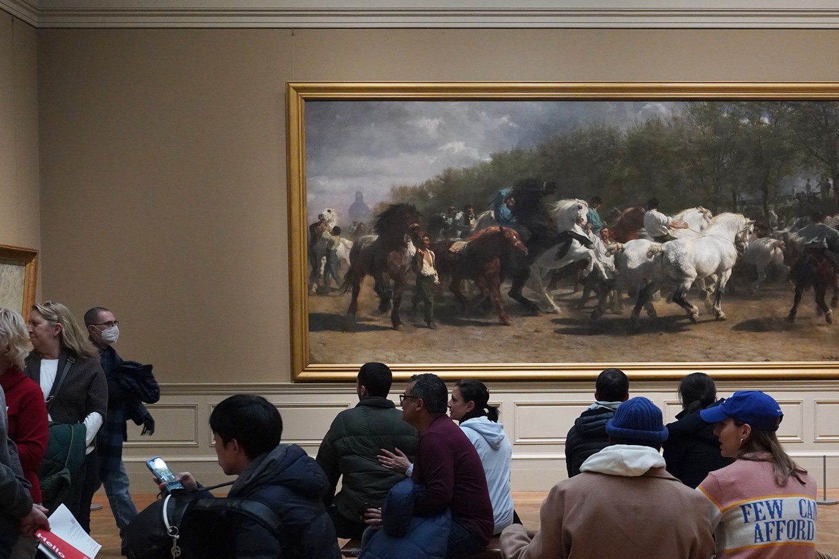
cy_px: 365
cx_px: 595
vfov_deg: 27.4
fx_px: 1142
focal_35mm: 49
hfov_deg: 39.6
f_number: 5
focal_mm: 33
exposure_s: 1/100
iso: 8000
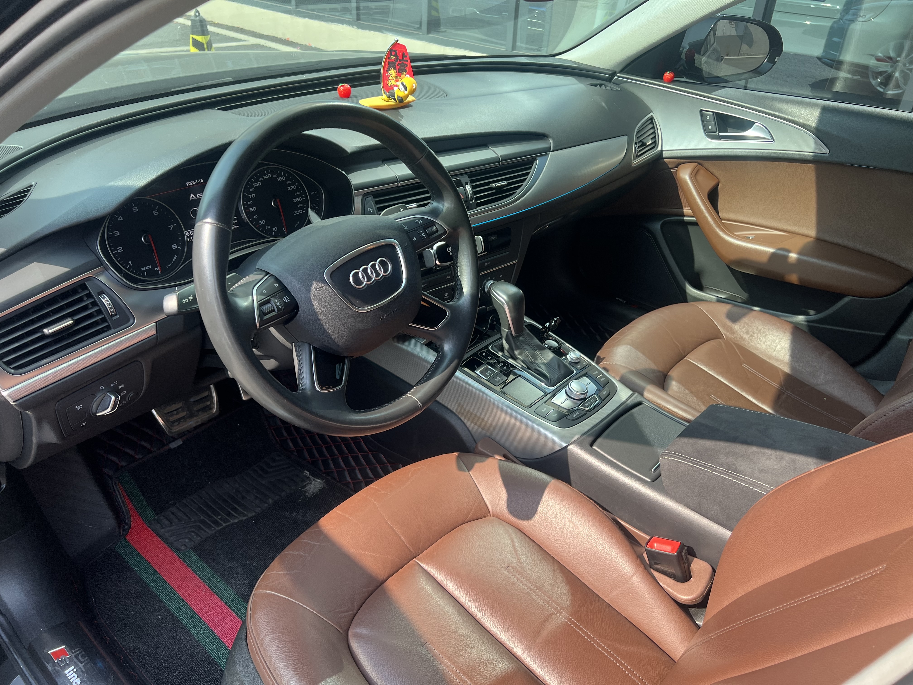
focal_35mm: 26
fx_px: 686
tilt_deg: -31.4
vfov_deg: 53.1
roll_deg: -3.1
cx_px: 456
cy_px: 342
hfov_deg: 67.3
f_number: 1.5
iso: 50
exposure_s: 1/471
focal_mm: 5.7
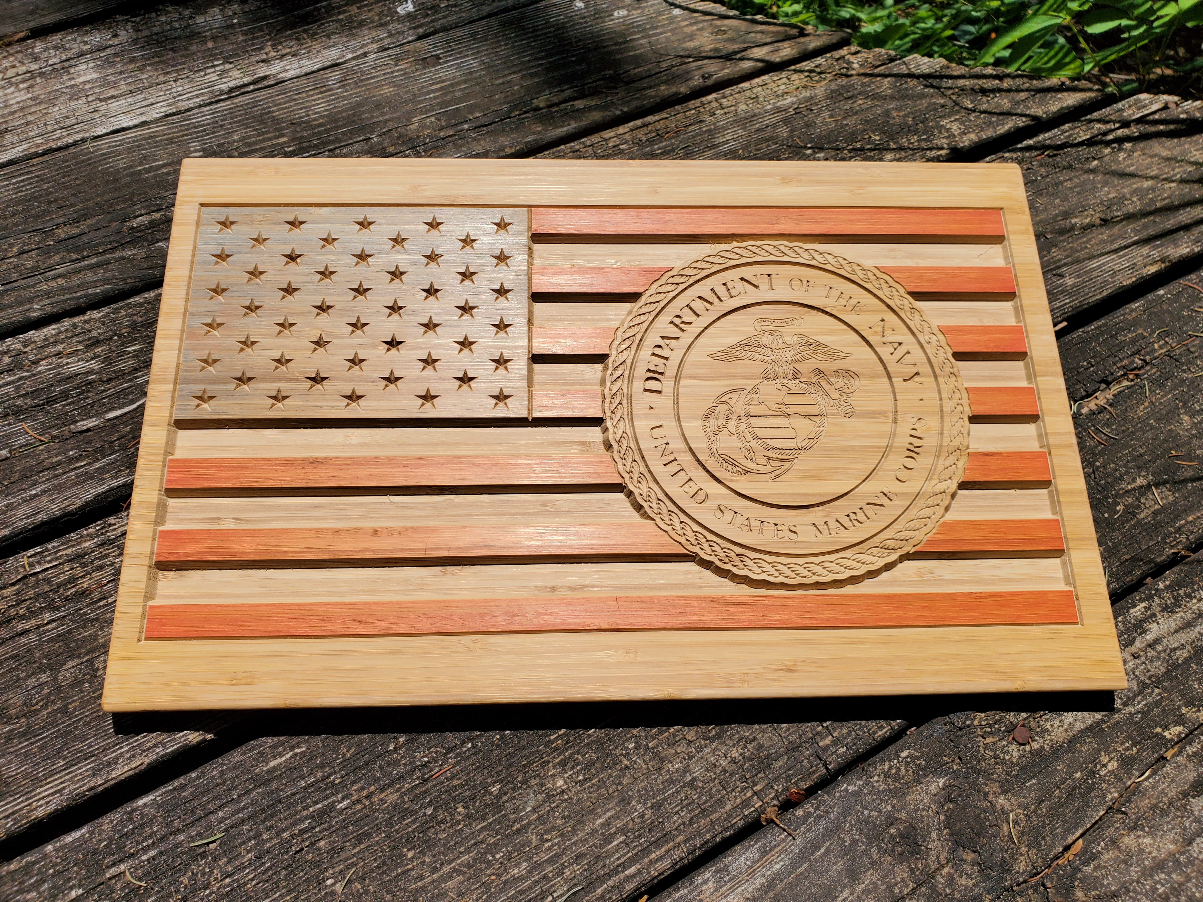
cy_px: 451
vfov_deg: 53.1
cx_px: 602
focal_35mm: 26
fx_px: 904
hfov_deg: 67.3
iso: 50
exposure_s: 1/4281
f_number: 2.4
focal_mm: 4.3
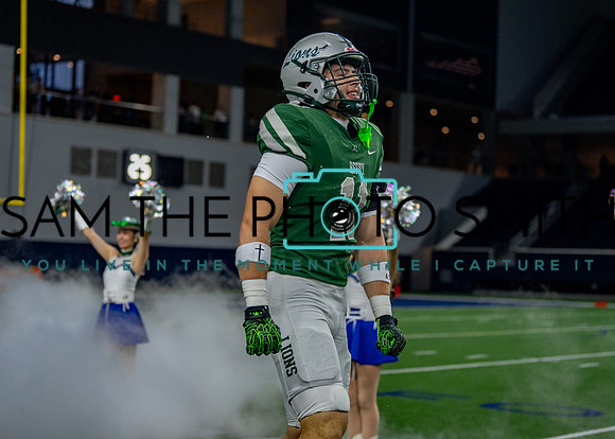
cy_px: 220
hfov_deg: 26.0
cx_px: 281
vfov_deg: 18.7
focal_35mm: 76
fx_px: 1332
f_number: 2.8
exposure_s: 1/1250
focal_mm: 70
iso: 1600
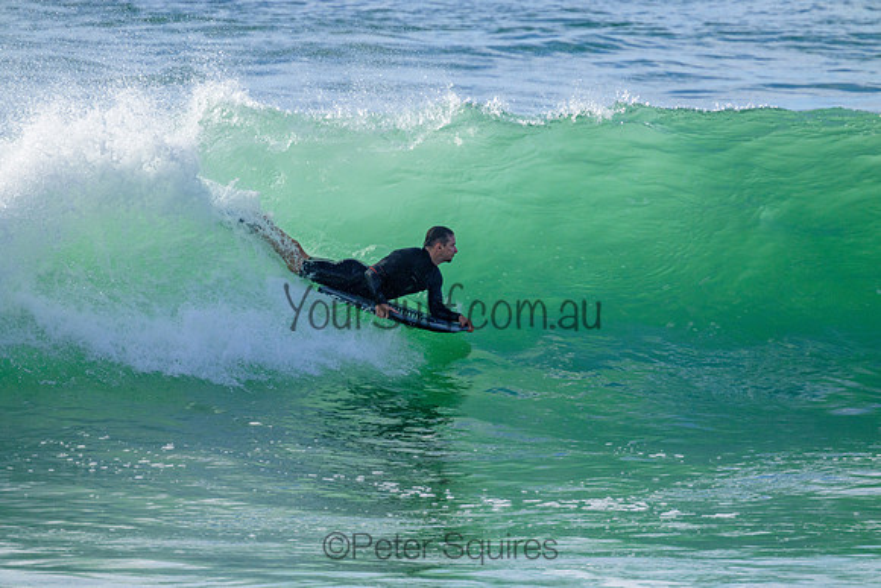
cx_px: 440
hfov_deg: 2.6
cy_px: 294
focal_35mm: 800
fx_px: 19581
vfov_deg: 1.7
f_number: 11
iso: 1100
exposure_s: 1/2000
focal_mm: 800
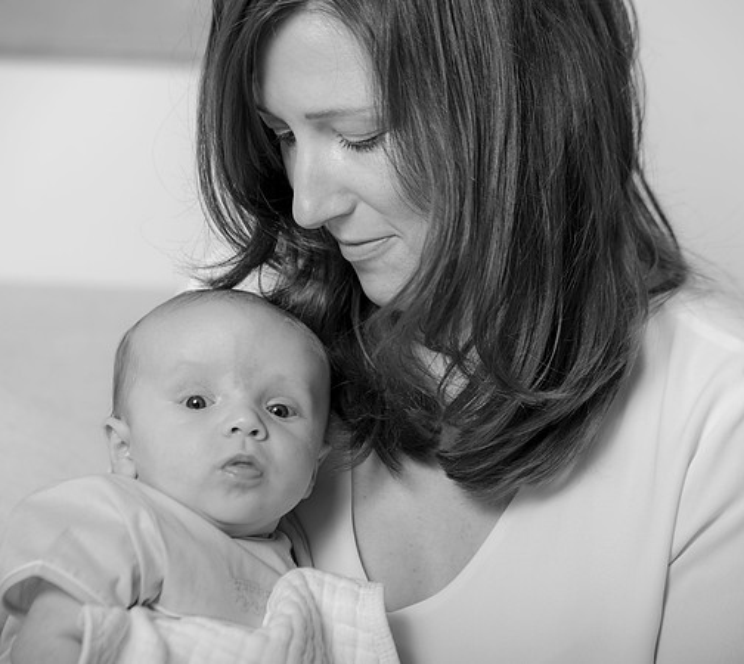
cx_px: 396
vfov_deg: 10.5
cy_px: 332
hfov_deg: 11.8
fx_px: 3603
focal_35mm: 156
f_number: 4.5
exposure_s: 1/200
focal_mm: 130
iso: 250
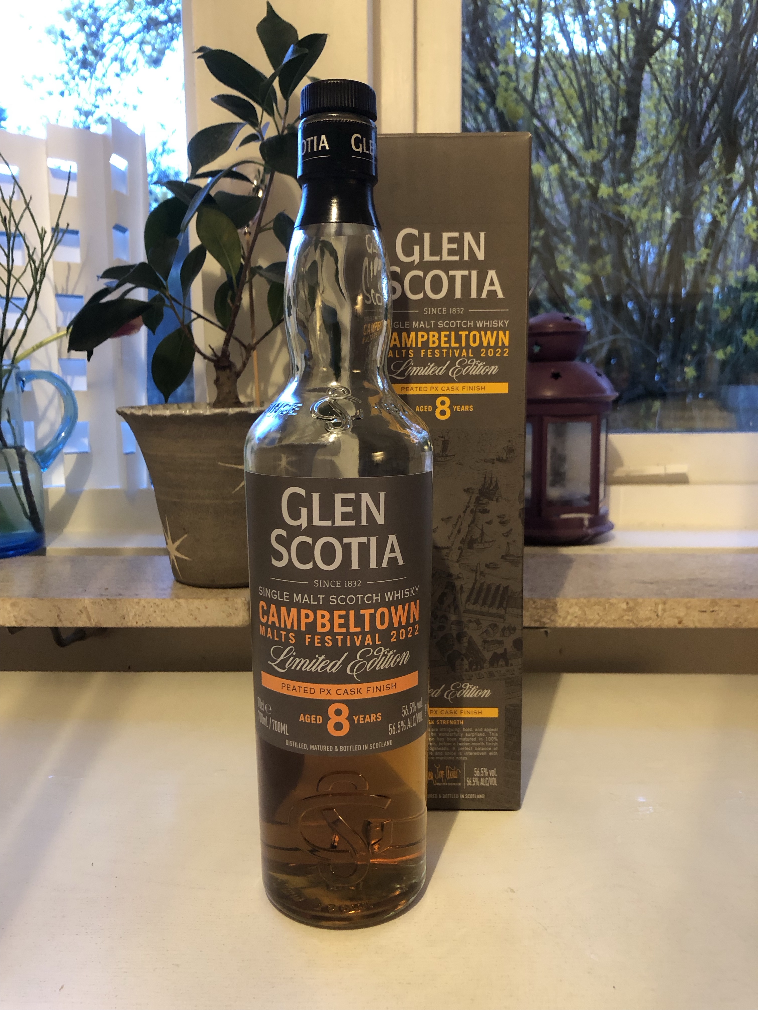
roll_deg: +0.3
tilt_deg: -7.7
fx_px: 818
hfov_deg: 49.7
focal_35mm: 28
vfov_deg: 63.4
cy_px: 505
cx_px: 379
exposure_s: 1/9
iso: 100
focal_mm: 3.99
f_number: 1.8
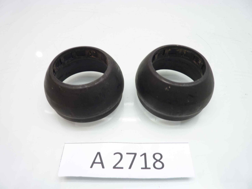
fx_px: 182
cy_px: 94
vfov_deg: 54.9
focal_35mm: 25
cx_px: 126
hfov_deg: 69.4
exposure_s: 1/10
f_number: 3.3
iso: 80
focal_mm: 4.1
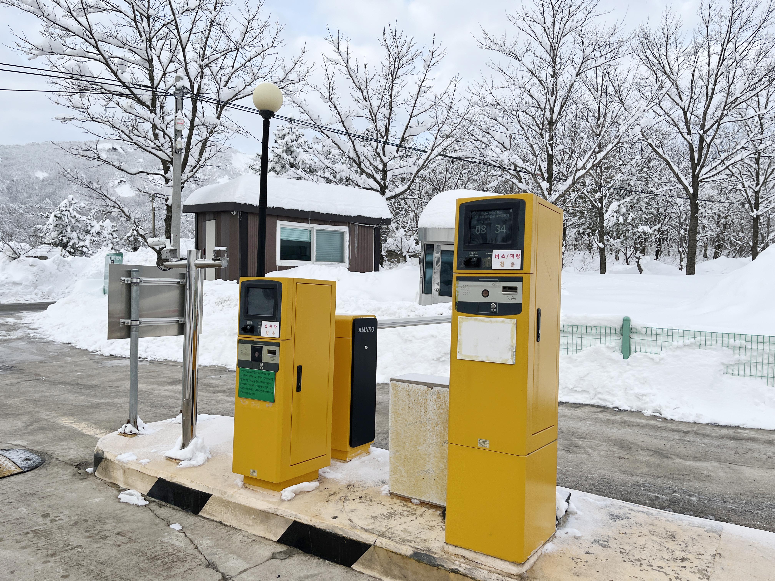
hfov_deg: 67.3
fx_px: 582
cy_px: 290
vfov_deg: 53.1
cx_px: 388
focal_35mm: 26
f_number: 1.6
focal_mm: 5.1
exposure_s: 1/2024
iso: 50
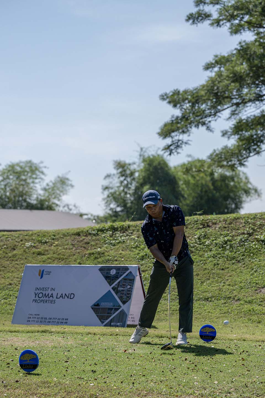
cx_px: 132
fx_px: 1027
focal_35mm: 93
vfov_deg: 21.9
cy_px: 199
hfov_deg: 14.7
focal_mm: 93
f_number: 4
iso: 250
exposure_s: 1/5000
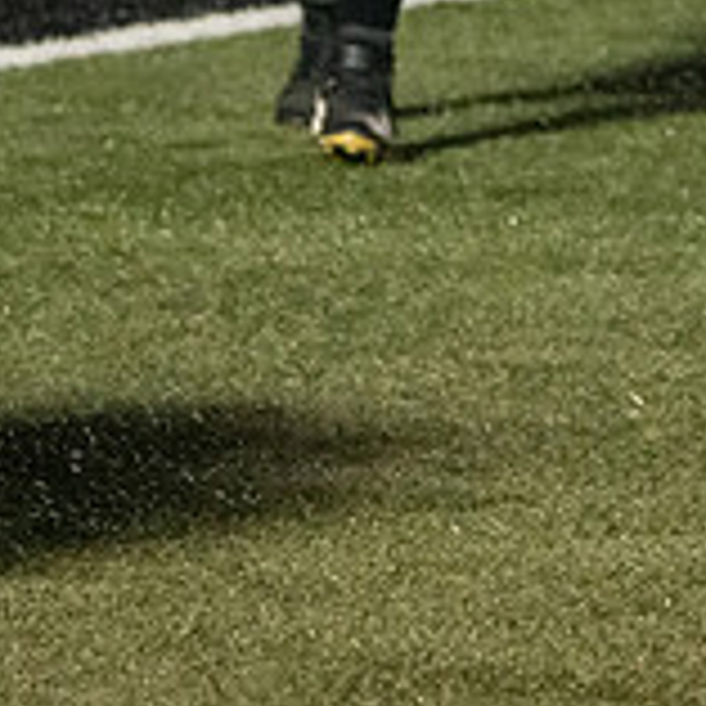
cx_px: 966
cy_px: -262
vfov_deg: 3.2
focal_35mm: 541
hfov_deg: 3.2
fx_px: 12483
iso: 16000
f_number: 5.6
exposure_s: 1/1000
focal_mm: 148
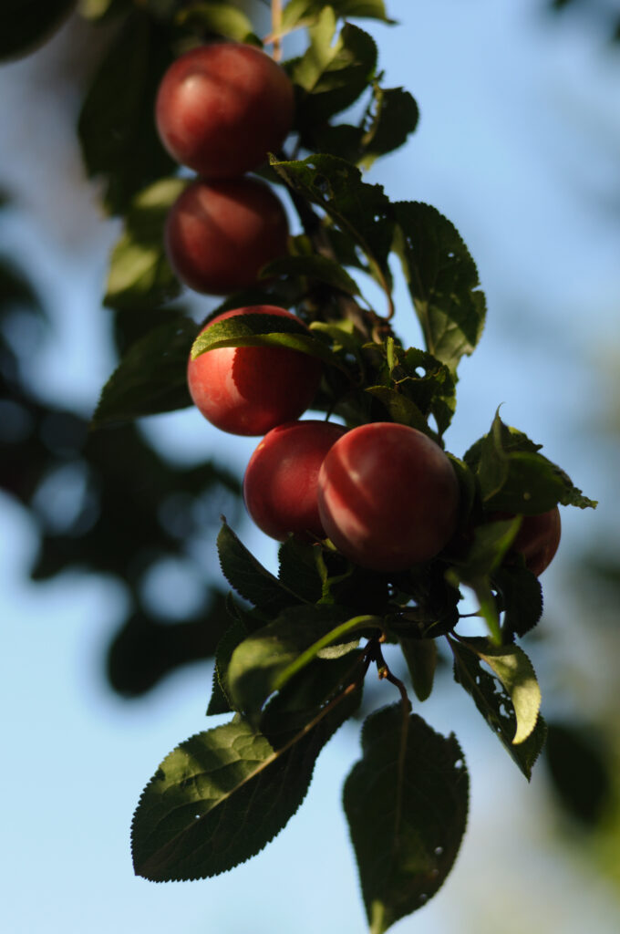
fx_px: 2253
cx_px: 310
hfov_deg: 15.7
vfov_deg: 23.4
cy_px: 467
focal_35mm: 87
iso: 200
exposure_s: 1/1000
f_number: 2.8
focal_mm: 58
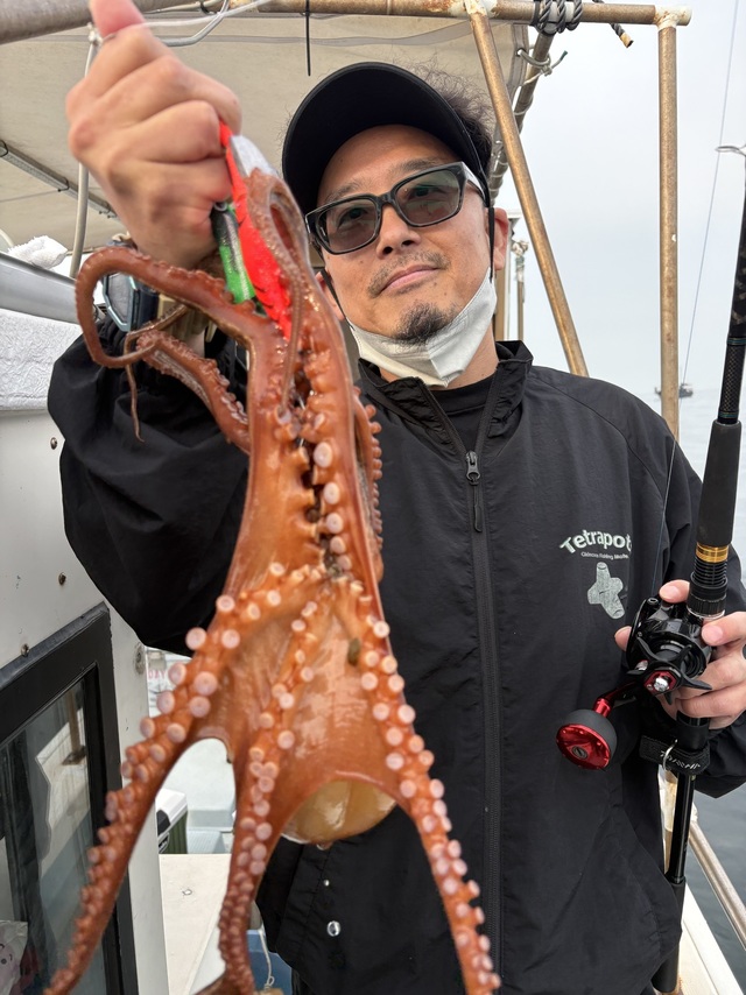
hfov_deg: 53.0
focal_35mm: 26
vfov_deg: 67.3
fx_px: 747
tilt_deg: -5.3
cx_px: 373
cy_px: 498
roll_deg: +5.0
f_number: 1.6
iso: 64
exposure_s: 1/660
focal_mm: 5.96
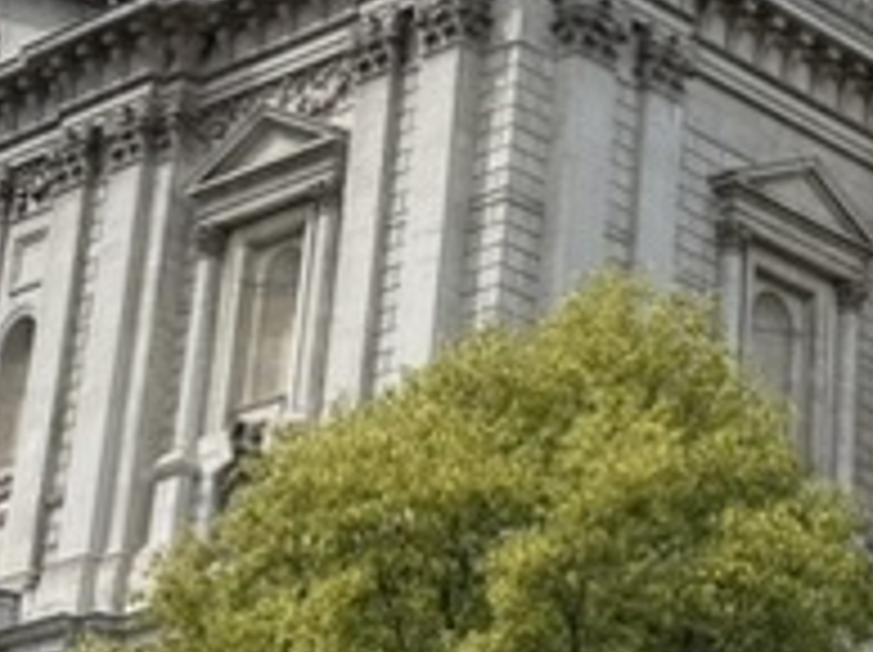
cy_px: 220
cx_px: 796
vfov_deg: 11.6
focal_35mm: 127
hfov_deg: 15.4
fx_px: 3199
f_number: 1.78
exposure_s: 1/5319
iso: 80
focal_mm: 6.76
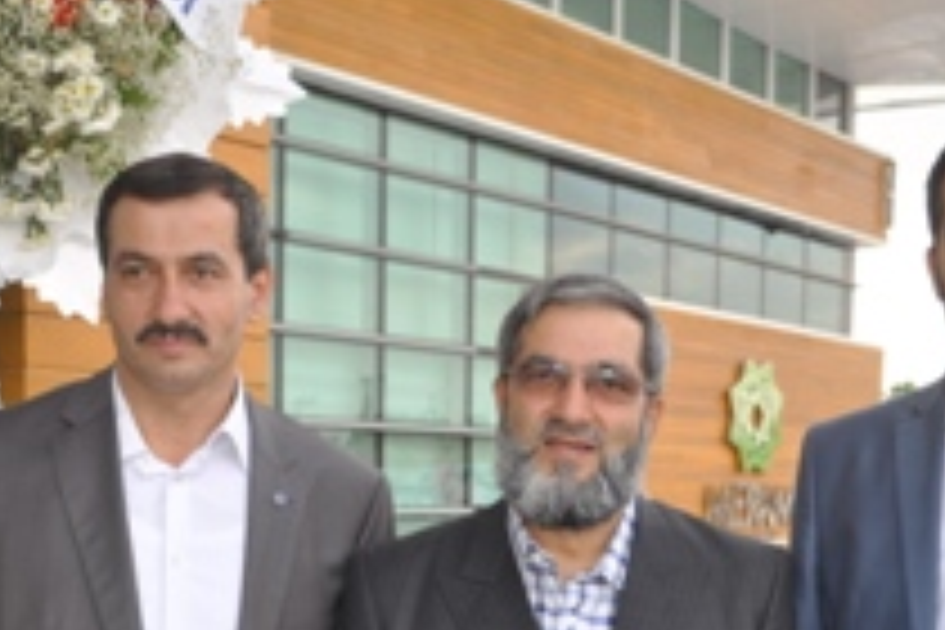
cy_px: 657
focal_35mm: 64
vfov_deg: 20.4
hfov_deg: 31.4
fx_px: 1680
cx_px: 495
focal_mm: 20
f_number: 4.5
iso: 200
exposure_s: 1/200
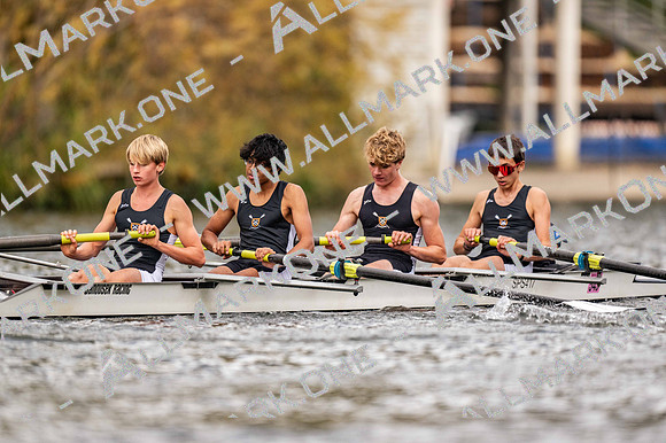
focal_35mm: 600
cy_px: 222
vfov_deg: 2.3
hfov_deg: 3.4
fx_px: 11096
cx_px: 333
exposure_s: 1/2500
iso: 900
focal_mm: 600
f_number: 4
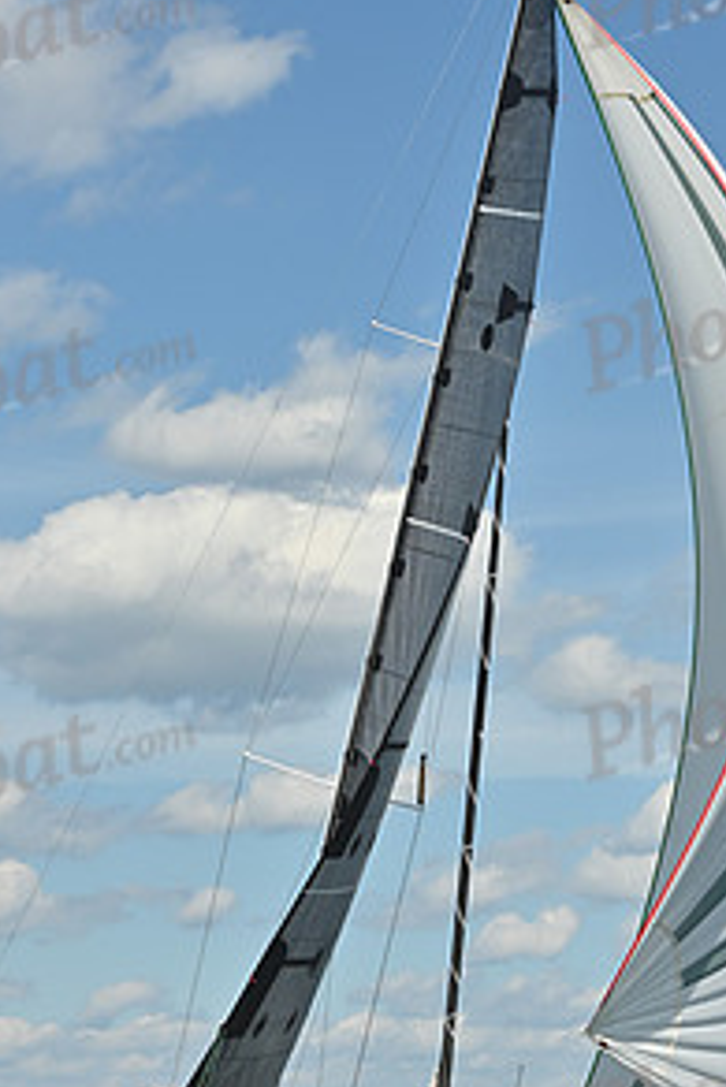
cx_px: 389
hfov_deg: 9.9
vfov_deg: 14.8
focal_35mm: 139
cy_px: 544
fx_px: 4199
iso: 250
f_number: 7.1
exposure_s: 1/1600
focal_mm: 70
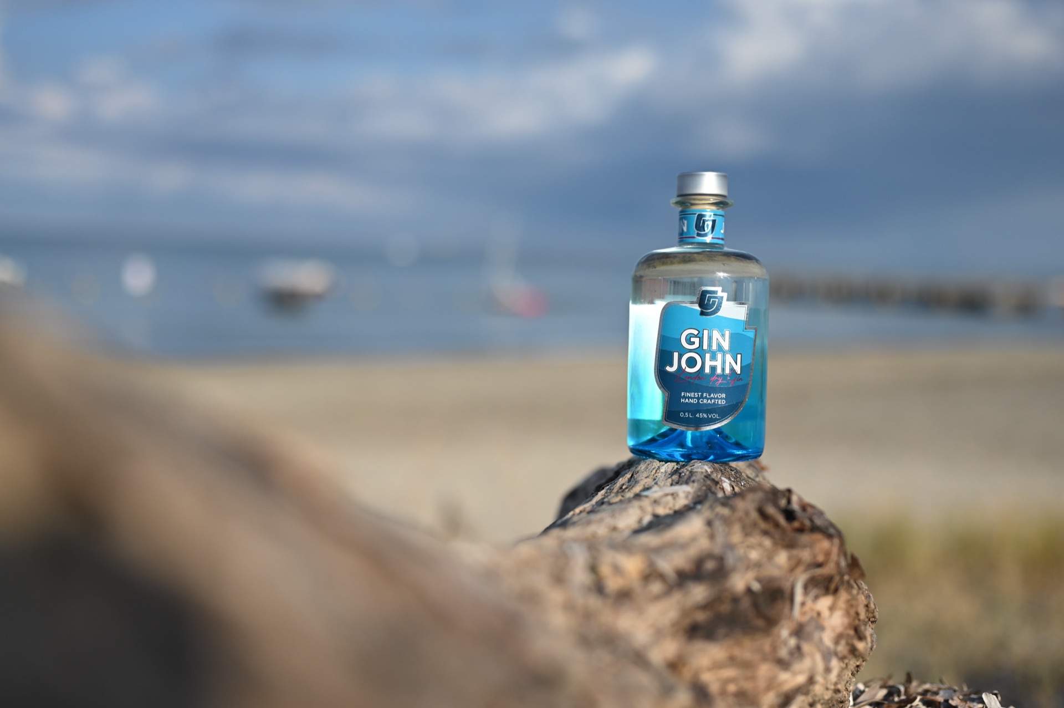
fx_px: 1477
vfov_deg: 27.0
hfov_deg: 39.6
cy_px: 354
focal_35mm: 50
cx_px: 532
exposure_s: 1/8000
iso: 220
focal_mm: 50
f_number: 2.5
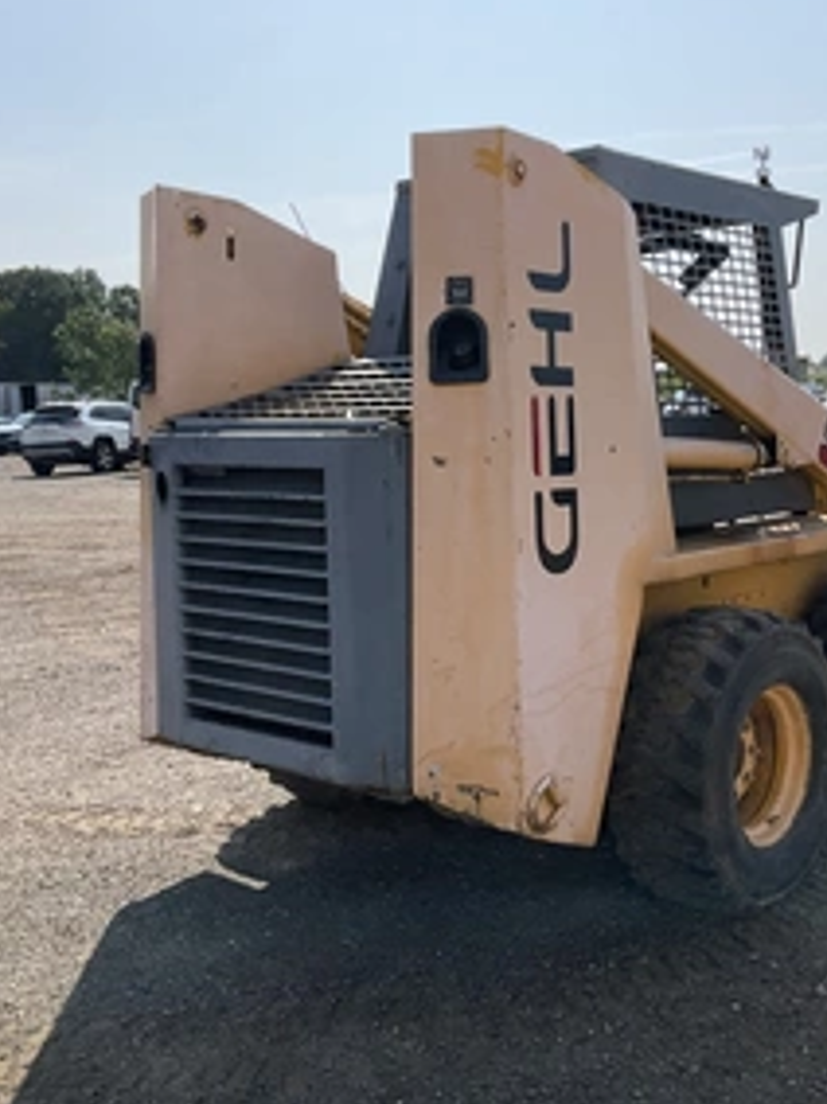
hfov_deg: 34.9
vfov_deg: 45.8
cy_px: 538
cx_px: 527
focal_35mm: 41
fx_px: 1307
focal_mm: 3
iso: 25
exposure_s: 1/2801
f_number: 1.8
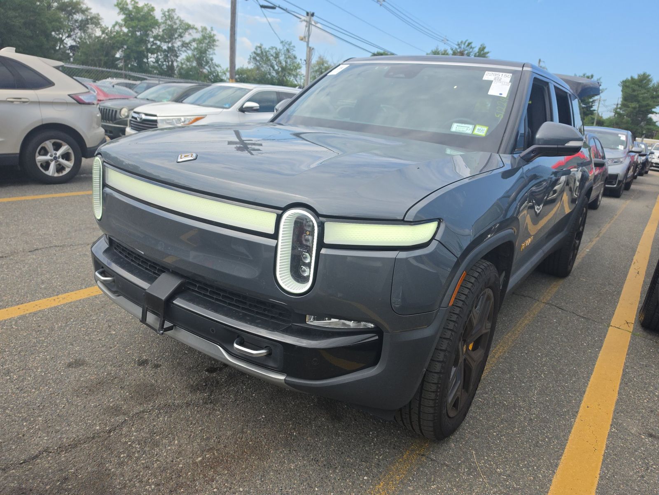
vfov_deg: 58.9
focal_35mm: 23
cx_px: 330
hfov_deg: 73.9
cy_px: 248
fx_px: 438
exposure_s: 1/4143
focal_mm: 6.5
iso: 64
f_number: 1.4
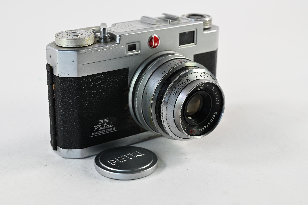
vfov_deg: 21.9
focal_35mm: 62
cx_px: 154
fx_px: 530
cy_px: 102
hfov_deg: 32.4
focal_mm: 62
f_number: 9
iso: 2000
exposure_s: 1/200
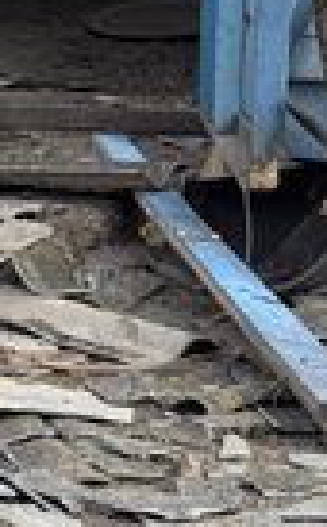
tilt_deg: -9.9
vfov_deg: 14.1
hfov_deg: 8.2
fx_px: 2136
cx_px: -404
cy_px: 215
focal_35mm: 149
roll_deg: +1.4
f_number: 1.78
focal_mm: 6.76
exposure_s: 1/2179
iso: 64
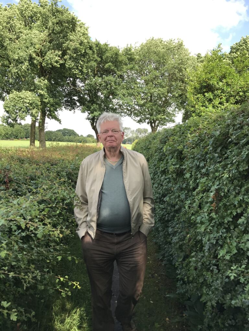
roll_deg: +0.2
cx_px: 124
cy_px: 166
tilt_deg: -0.6
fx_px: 269
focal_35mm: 28
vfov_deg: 63.4
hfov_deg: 49.7
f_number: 1.8
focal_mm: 3.99
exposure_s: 1/626
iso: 20
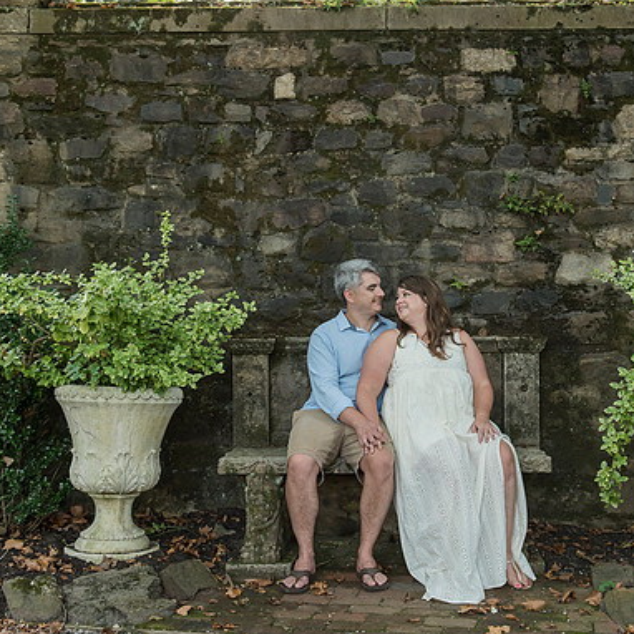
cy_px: 311
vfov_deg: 36.8
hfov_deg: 36.5
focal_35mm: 46
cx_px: 407
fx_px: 953
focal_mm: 34
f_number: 4.5
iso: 1600
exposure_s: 1/100
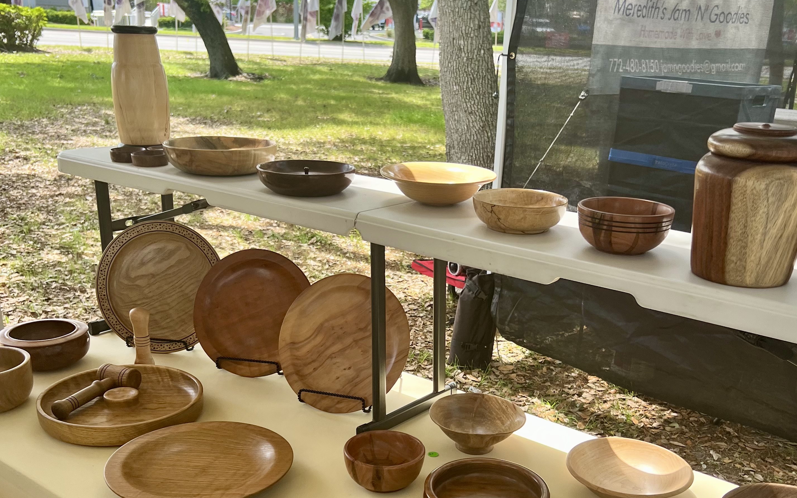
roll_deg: -1.8
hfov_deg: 50.4
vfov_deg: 32.1
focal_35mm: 39
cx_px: 422
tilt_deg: -20.7
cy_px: 381
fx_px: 847
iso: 50
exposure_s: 1/628
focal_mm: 5.7
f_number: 1.5
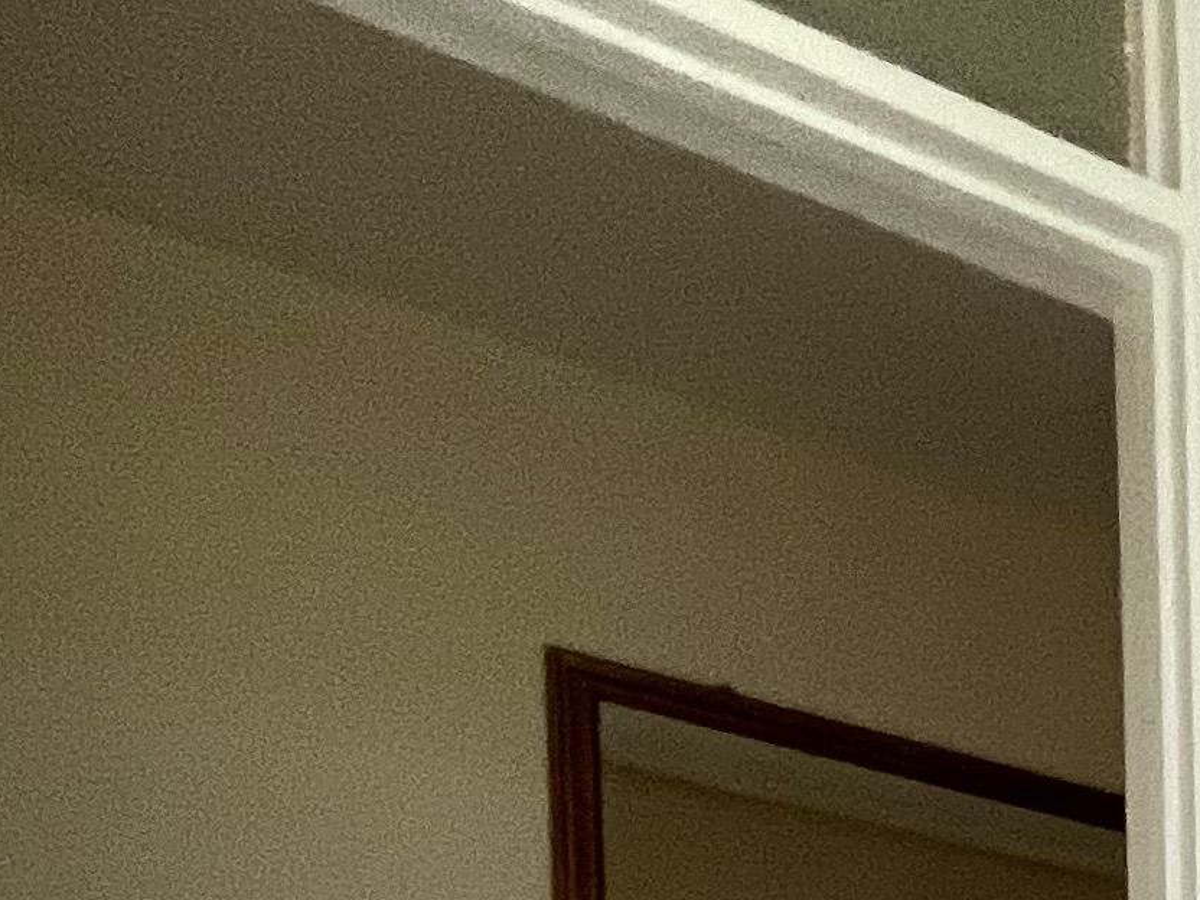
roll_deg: +0.2
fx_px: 2184
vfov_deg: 16.8
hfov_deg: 22.6
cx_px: 1977
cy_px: 1846
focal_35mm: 63
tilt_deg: -2.3
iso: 125
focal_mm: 1.57
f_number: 1.8
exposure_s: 1/99
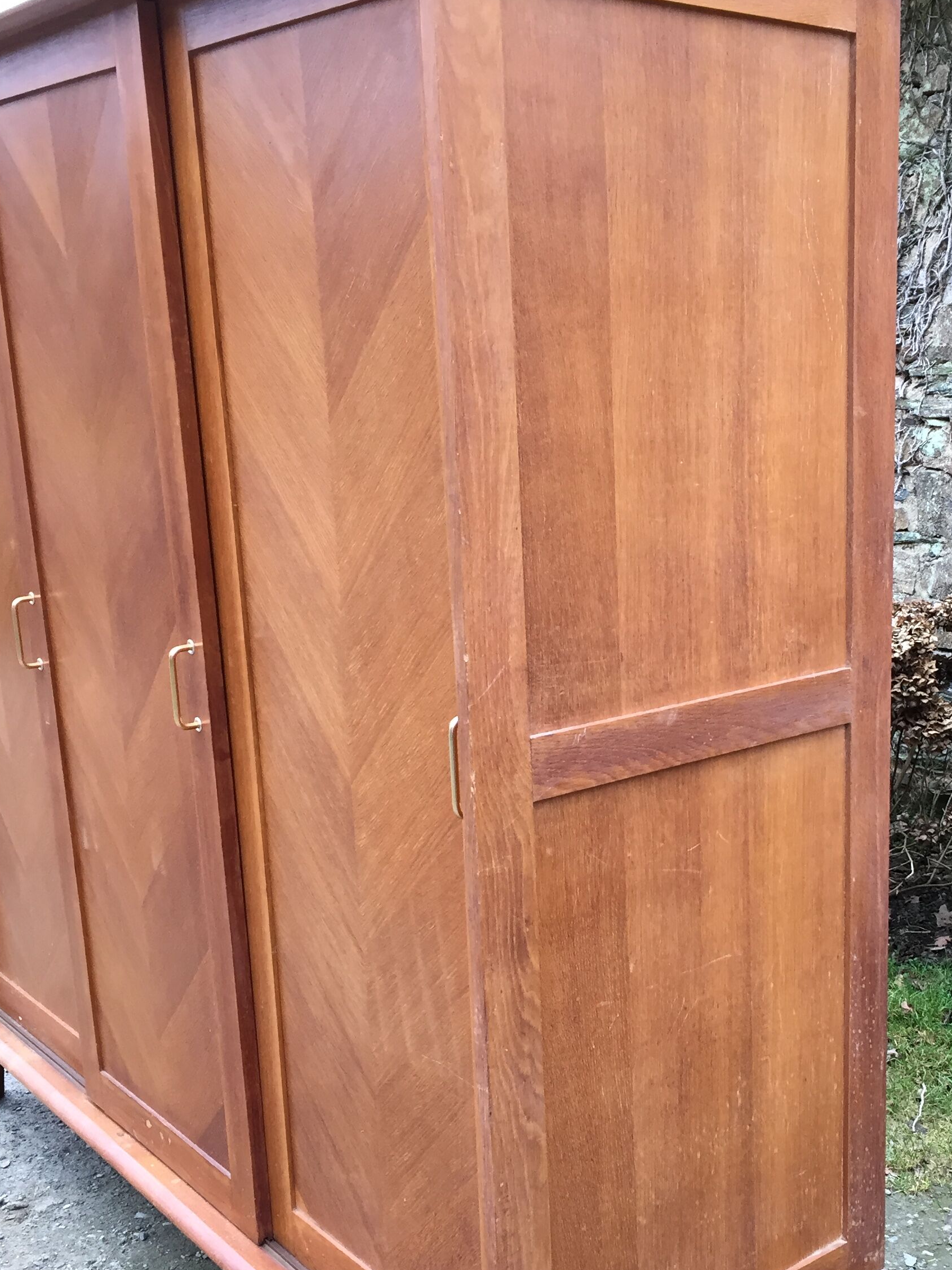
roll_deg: +0.4
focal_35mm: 42
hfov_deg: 34.0
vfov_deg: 44.7
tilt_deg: -13.5
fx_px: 1540
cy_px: 728
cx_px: 636
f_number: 2.2
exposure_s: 1/33
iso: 32
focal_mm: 4.15
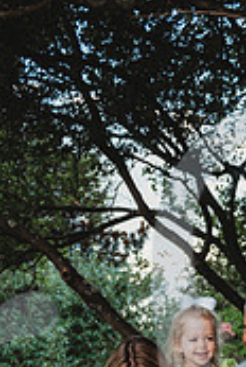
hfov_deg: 16.3
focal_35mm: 83
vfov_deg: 22.2
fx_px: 847
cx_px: 223
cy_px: 462
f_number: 2.8
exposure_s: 1/200
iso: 200
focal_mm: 32
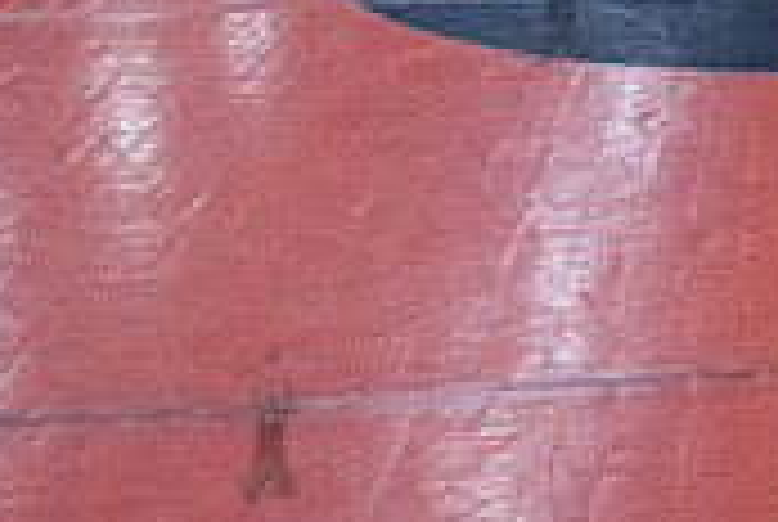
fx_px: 1883
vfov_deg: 14.8
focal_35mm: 87
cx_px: 1138
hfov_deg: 20.3
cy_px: -232
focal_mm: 26
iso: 8000
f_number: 3.2
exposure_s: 1/400
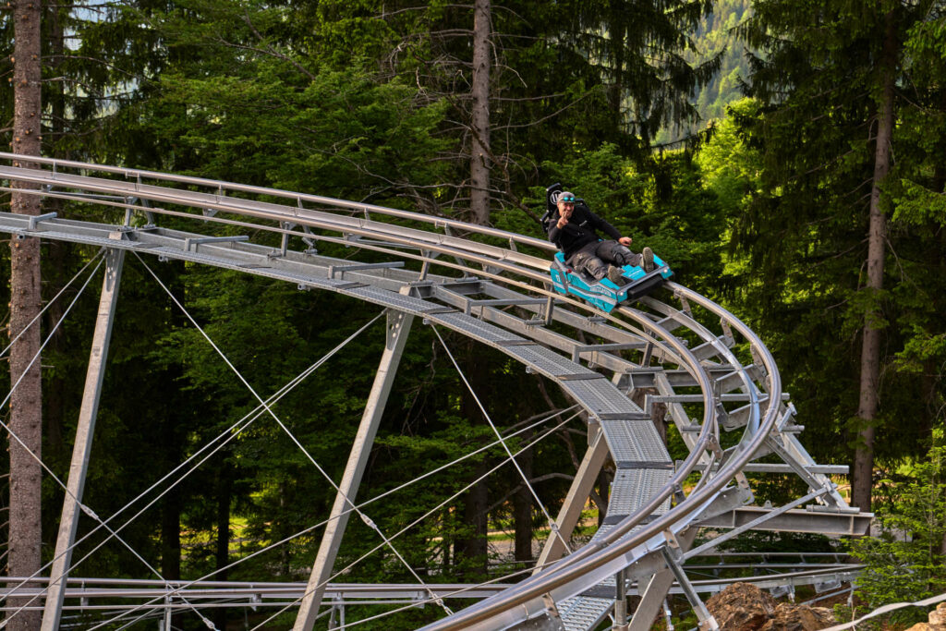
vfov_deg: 18.9
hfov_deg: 28.1
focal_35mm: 72
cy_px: 316
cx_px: 473
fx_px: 1892
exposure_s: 1/500
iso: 250
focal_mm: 72
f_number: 5.6
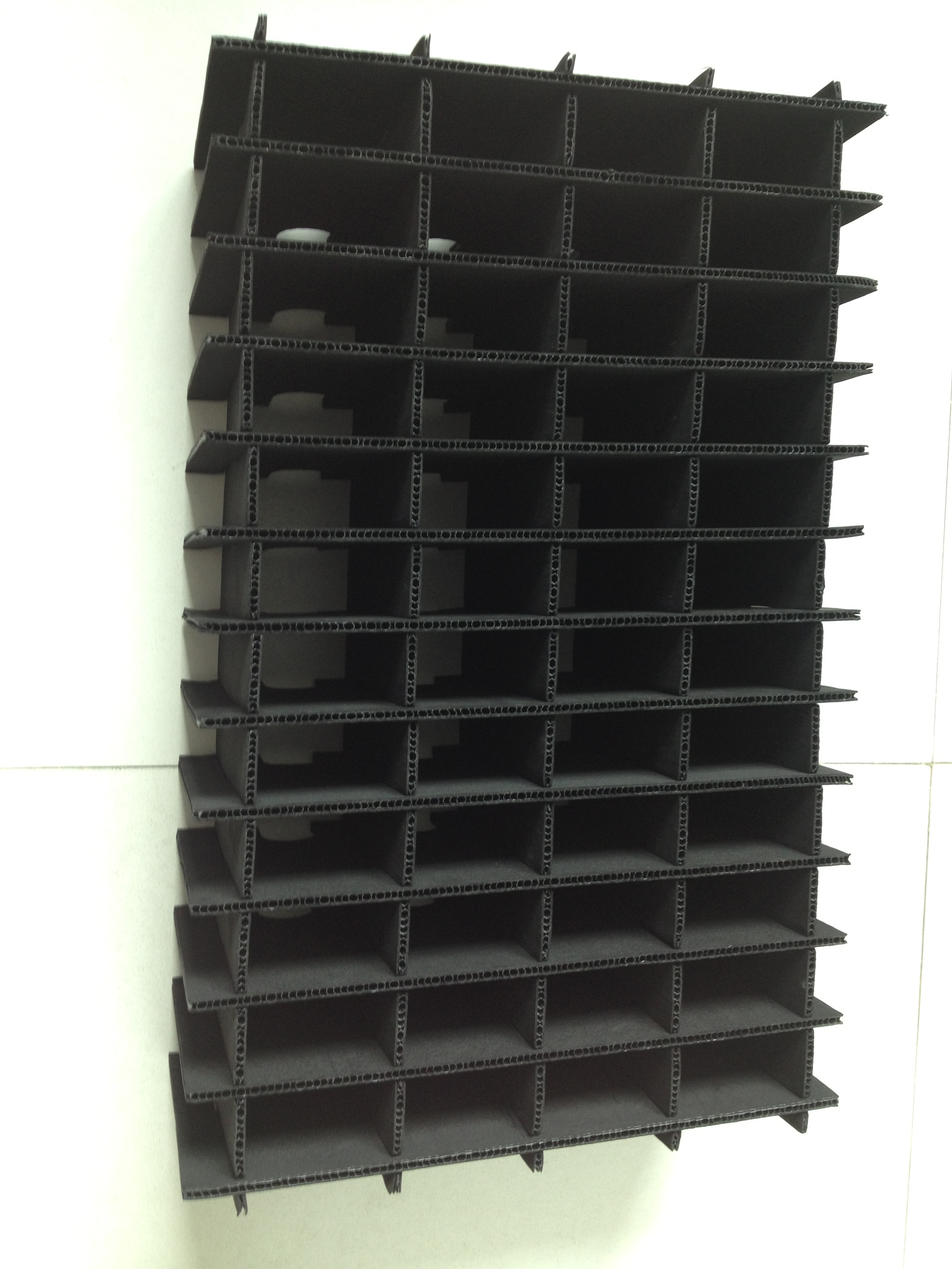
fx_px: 1283
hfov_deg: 40.7
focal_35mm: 35
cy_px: 634
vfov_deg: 52.6
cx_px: 476
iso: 50
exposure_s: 1/20
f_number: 2.4
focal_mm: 4.28
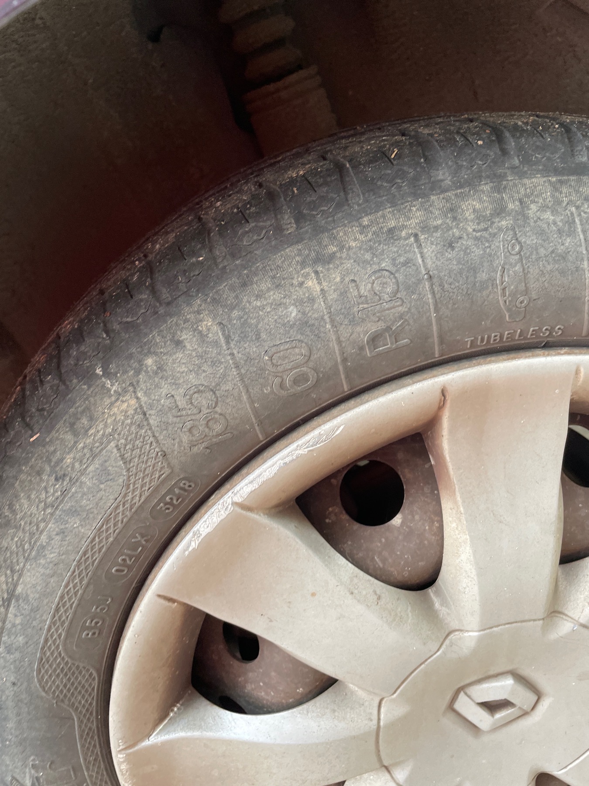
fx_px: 590
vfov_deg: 67.3
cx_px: 294
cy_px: 393
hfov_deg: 53.1
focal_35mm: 26
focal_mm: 4.2
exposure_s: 1/60
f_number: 1.6
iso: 160
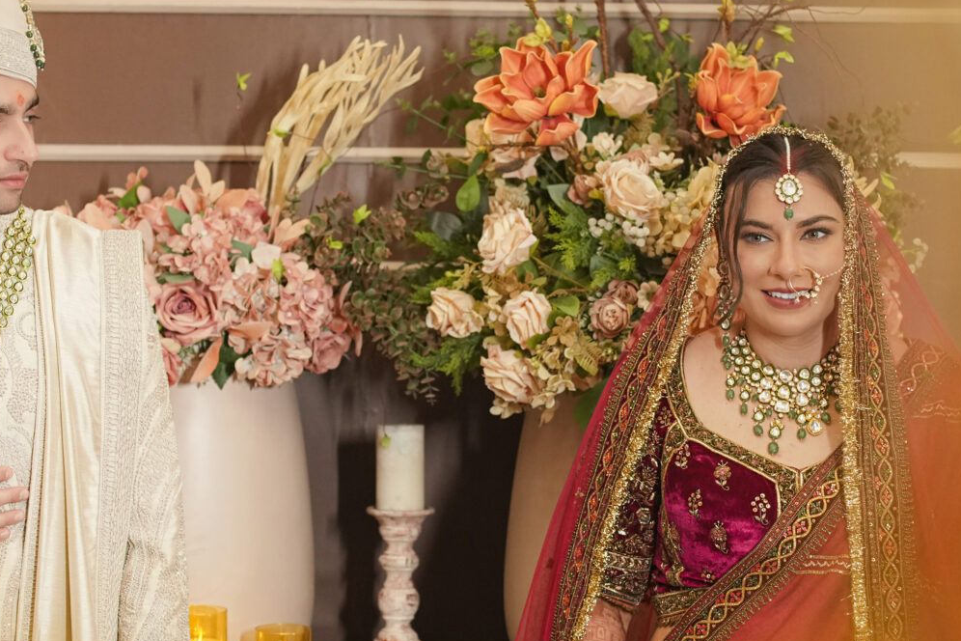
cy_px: 320
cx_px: 464
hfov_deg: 22.6
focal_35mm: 90
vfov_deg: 15.2
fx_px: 2402
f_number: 2
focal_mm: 35
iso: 1250
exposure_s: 1/250
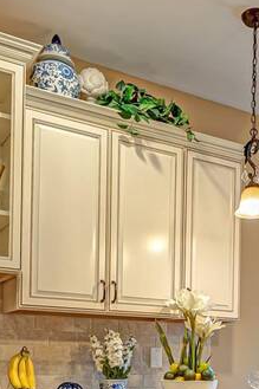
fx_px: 551
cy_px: 345
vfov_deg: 36.6
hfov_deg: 25.9
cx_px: 213
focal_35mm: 51
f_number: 5
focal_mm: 14
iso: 100
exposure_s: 1/8
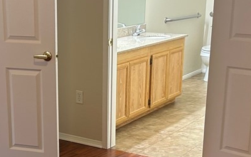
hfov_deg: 29.0
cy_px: 133
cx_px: 66
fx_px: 479
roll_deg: +0.8
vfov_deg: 18.4
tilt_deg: -17.3
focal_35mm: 70
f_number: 1.5
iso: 200
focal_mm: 5.7
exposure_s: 1/60
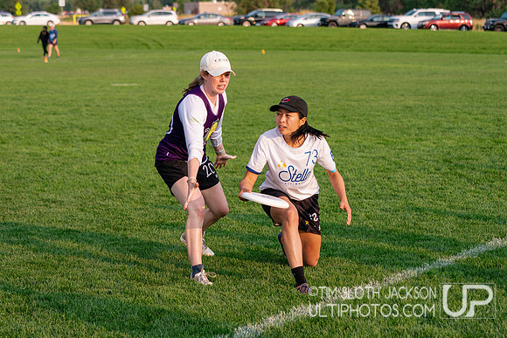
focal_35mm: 90
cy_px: 211
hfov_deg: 22.7
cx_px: 266
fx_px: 1265
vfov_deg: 15.2
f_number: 4
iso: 640
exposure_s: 1/2000
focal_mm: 70
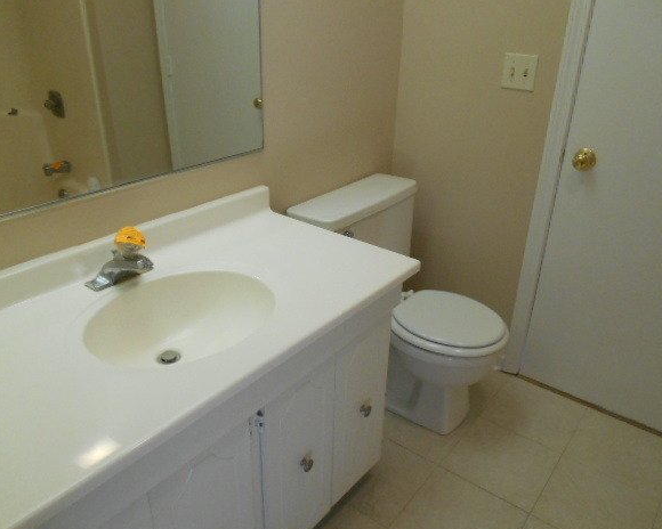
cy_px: 263
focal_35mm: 28
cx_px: 342
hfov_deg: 62.2
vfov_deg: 51.5
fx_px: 549
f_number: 3.4
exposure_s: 1/30
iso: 280
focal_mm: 4.7
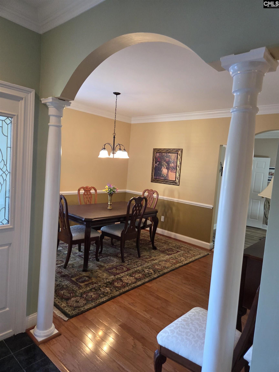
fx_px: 247
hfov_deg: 58.9
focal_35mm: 23
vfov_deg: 73.9
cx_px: 140
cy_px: 186
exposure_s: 1/120
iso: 500
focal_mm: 5.4
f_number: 1.8
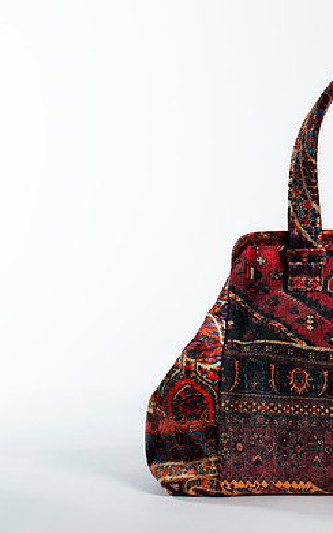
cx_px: 375
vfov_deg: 22.1
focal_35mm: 94
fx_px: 1364
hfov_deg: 13.6
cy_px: 272
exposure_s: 1/200
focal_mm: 50
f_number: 7.1
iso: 200
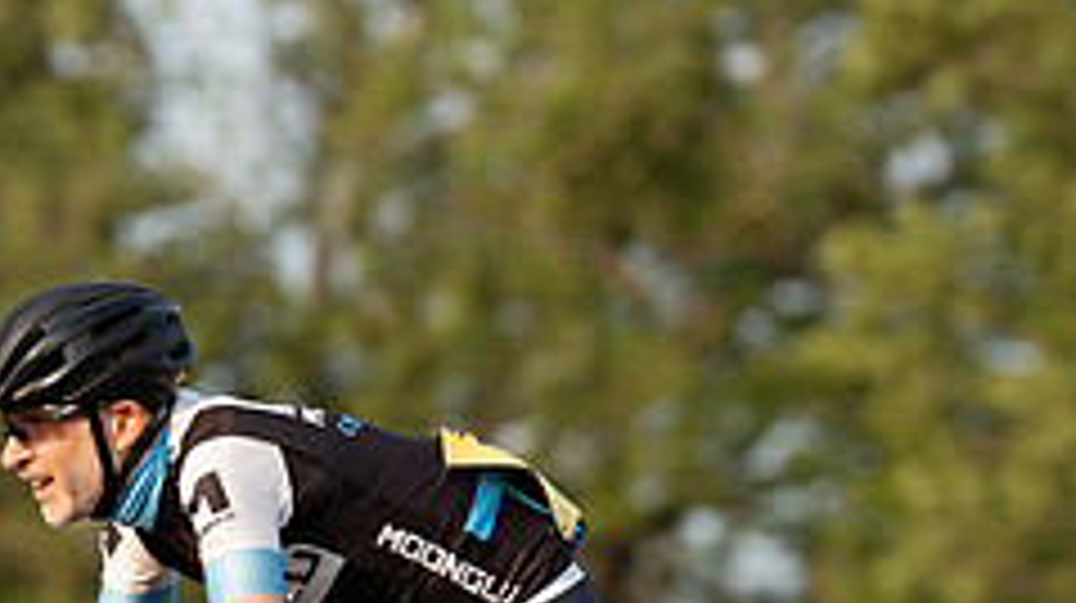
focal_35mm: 509
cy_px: 745
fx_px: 14511
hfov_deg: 4.2
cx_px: 135
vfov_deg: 2.4
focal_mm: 200
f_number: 4
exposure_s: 1/1000
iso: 400
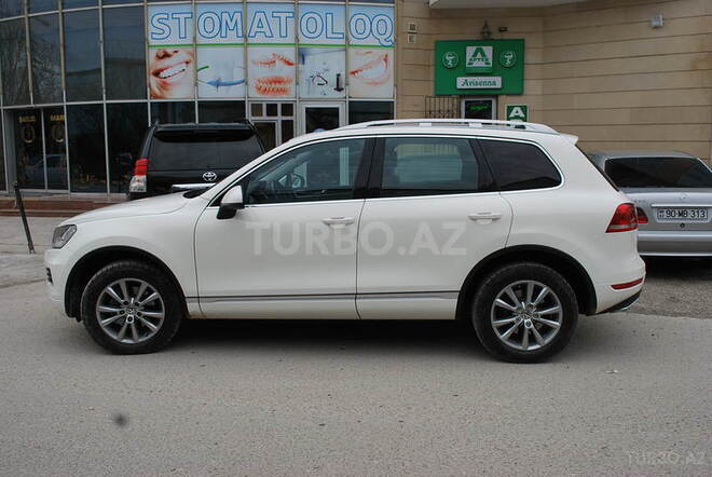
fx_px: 654
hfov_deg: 57.2
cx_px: 356
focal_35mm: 33
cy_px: 238
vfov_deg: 40.1
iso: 100
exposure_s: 1/160
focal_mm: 22
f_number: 6.3
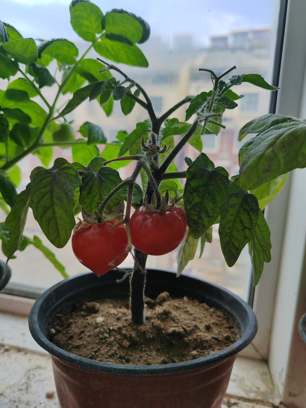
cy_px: 204
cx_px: 153
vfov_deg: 65.3
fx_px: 318
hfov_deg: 51.3
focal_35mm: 27
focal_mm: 5.52
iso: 50
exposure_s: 1/810
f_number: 1.9
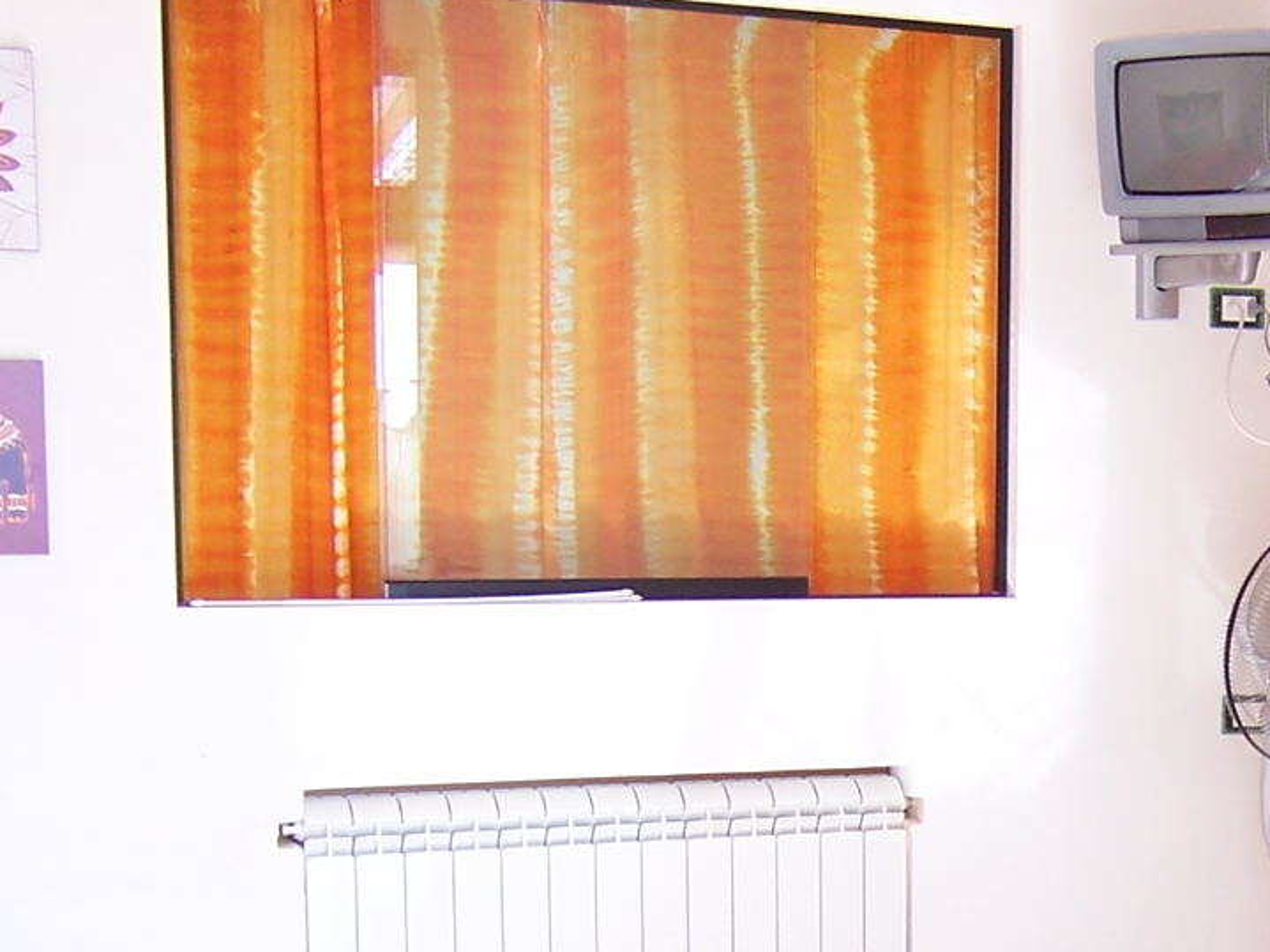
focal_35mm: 76
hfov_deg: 24.8
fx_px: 2788
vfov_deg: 19.0
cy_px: 865
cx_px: 1180
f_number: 2.8
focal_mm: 5.5
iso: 80
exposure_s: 1/60
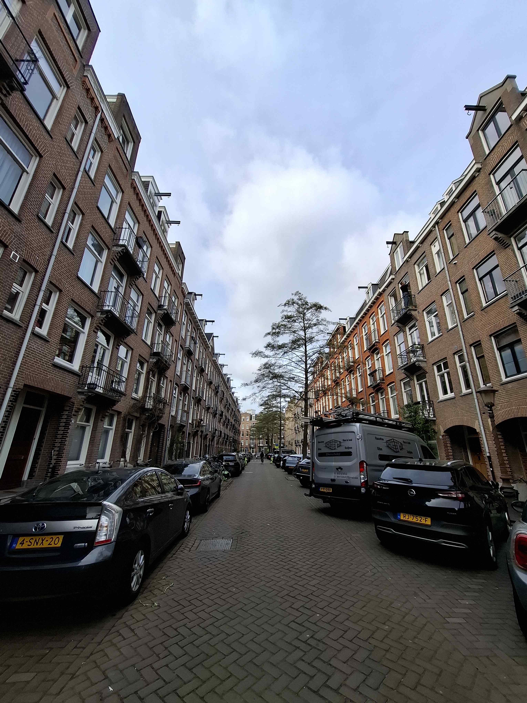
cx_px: 264
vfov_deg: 106.2
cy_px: 352
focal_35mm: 13
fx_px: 264
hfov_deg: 89.9
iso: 40
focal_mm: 1.74
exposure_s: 1/549
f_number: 2.2
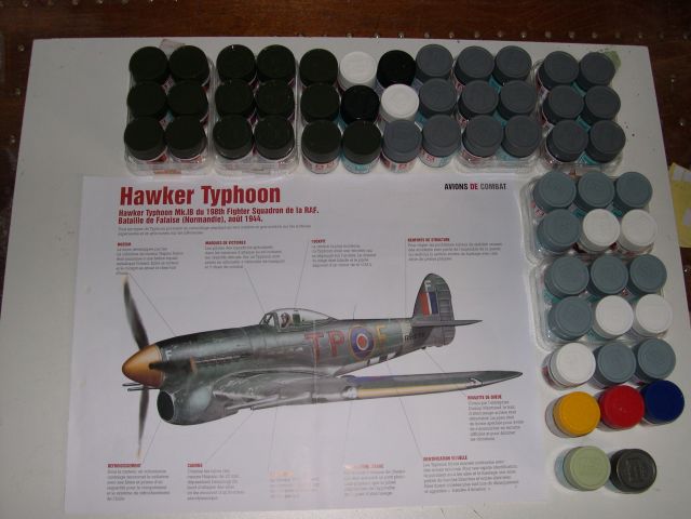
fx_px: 759
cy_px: 260
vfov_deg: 37.7
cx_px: 346
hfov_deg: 49.0
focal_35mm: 38
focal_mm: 8
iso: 100
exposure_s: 1/30
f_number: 7.6
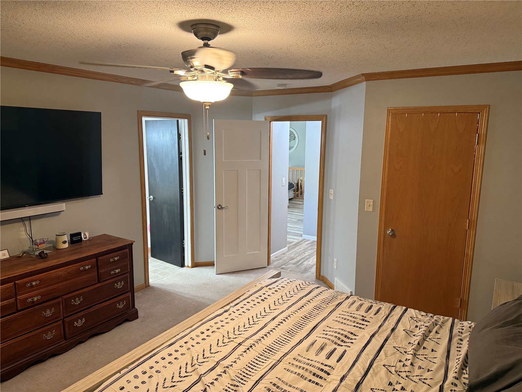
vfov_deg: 56.8
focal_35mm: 24
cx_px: 261
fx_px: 362
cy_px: 196
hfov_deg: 71.6
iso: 320
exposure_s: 1/60
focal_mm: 6.76
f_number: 1.78
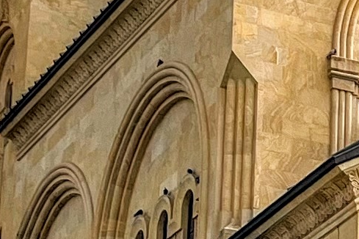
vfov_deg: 6.1
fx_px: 2224
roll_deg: +1.5
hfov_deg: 8.8
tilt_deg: +17.8
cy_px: 327
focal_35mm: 223
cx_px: 700
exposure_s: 1/6579
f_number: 1.6
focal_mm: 5.1
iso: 32
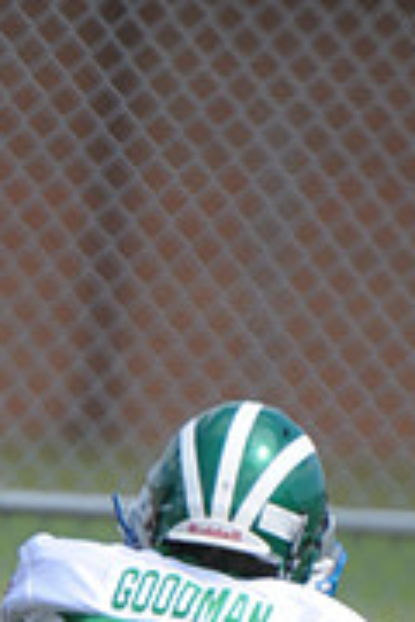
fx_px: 33422
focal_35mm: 1933
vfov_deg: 1.1
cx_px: 19
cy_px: 836
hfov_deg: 0.7
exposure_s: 1/3200
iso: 500
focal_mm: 400
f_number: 4
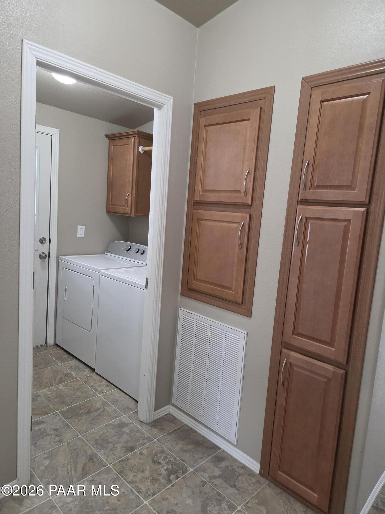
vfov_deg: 73.9
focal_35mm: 23
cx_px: 192
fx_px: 341
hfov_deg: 58.9
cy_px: 257
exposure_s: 1/120
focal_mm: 5.4
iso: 640
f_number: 1.8
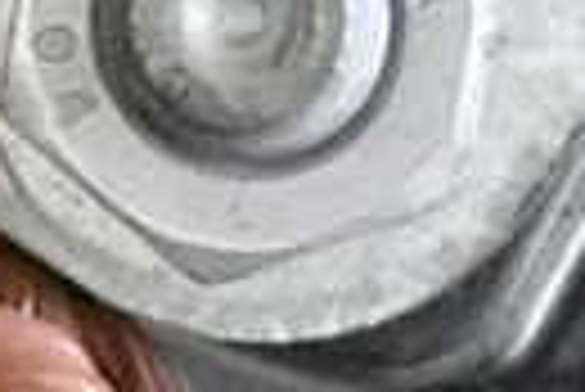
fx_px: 7792
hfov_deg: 4.3
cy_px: -397
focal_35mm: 479
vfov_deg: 2.9
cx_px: 567
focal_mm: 18
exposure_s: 1/125
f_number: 4.9
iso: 4000
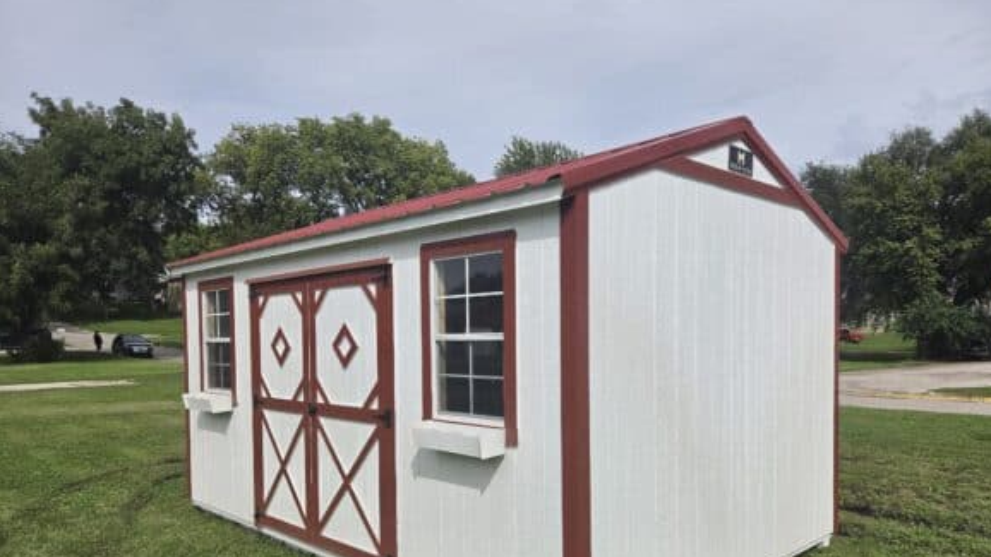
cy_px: 375
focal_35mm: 26
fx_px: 683
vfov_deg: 43.7
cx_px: 511
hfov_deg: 71.9
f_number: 1.8
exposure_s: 1/7734
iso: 80
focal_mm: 5.4
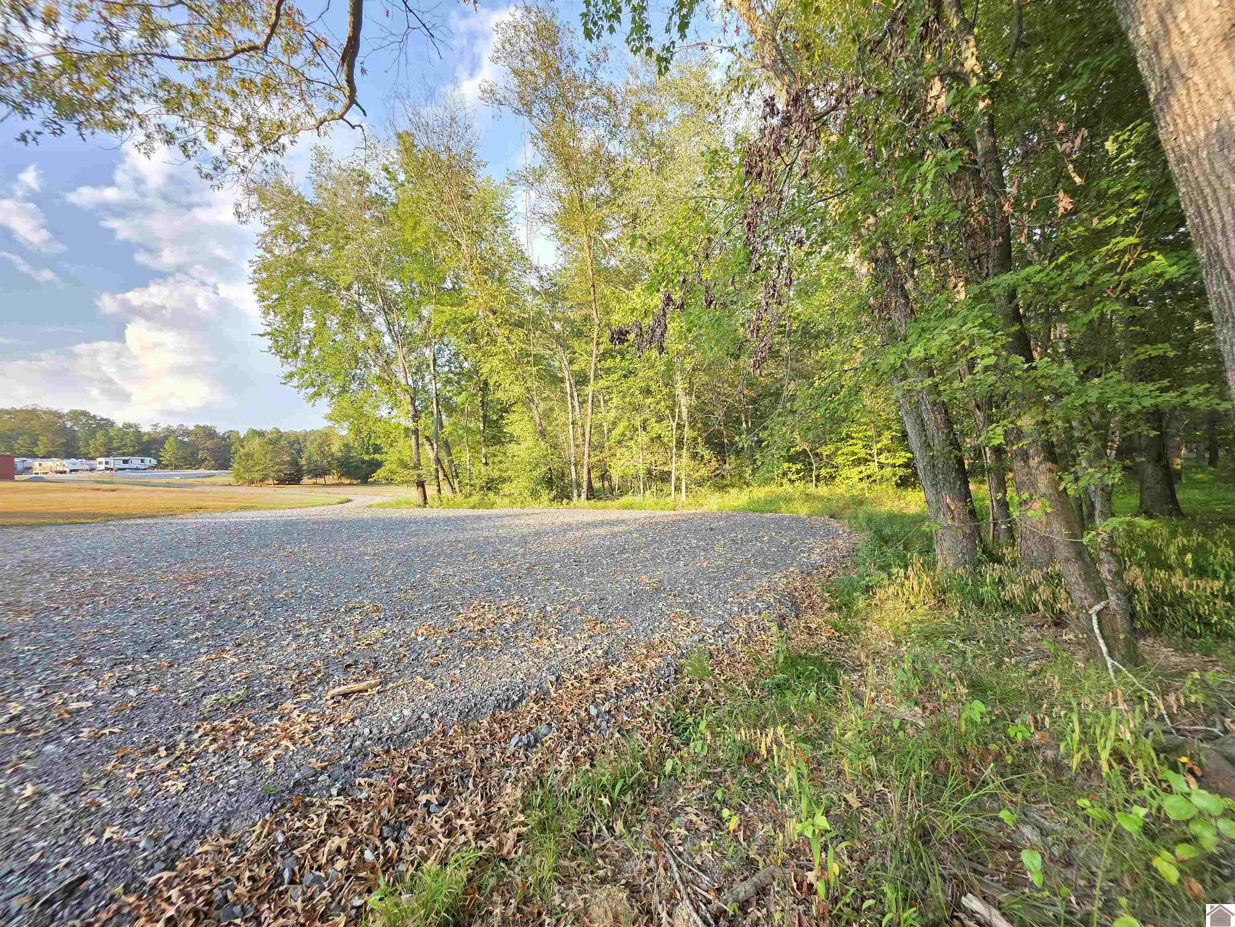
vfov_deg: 89.9
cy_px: 464
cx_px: 618
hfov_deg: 106.2
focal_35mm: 13
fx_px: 464
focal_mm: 2.2
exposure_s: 1/235
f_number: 1.9
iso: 40
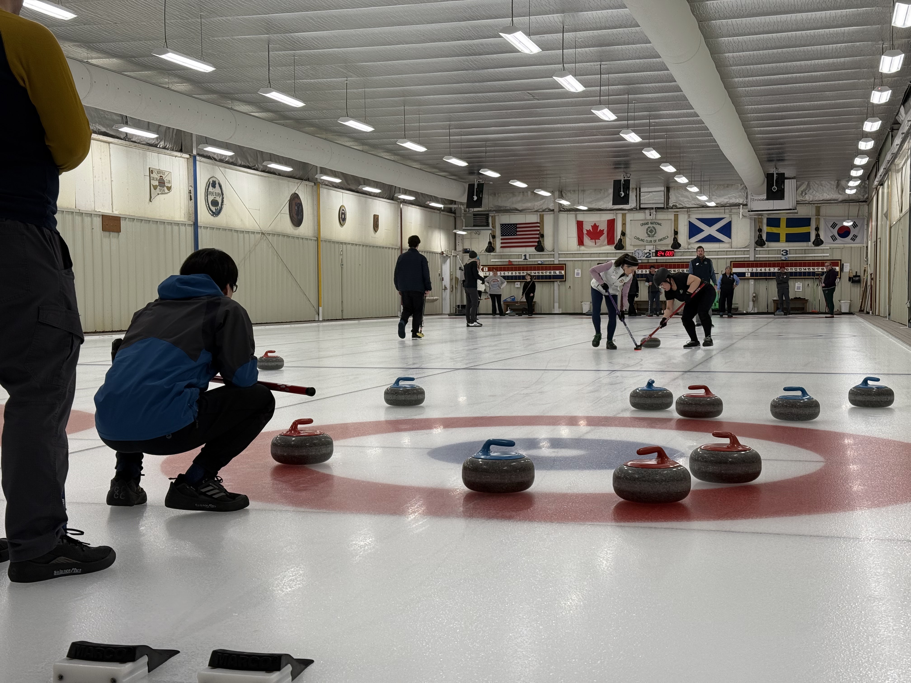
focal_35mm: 48
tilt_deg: -1.7
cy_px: 342
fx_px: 1263
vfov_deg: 30.3
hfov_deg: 39.7
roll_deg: +0.0
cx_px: 456
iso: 80
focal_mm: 6.76
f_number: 1.78
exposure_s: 1/348
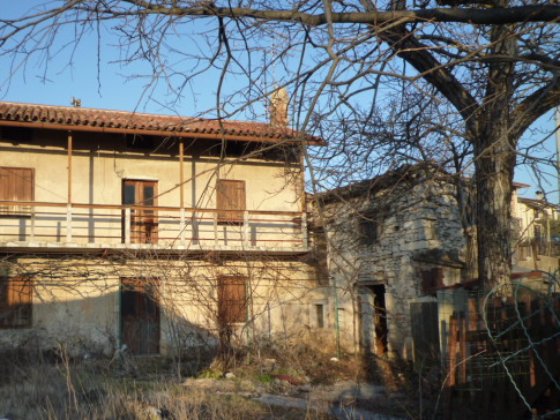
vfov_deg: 42.7
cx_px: 195
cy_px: 255
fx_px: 534
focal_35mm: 33
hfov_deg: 54.4
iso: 125
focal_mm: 4.4
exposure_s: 1/500
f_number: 2.8
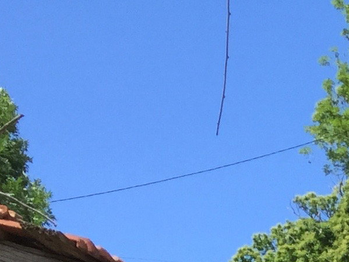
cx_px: 806
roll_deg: -0.9
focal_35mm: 158
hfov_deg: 10.8
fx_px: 1593
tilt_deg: +13.9
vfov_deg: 8.3
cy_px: 700
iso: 32
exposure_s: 1/1199
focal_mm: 4.15
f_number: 2.2
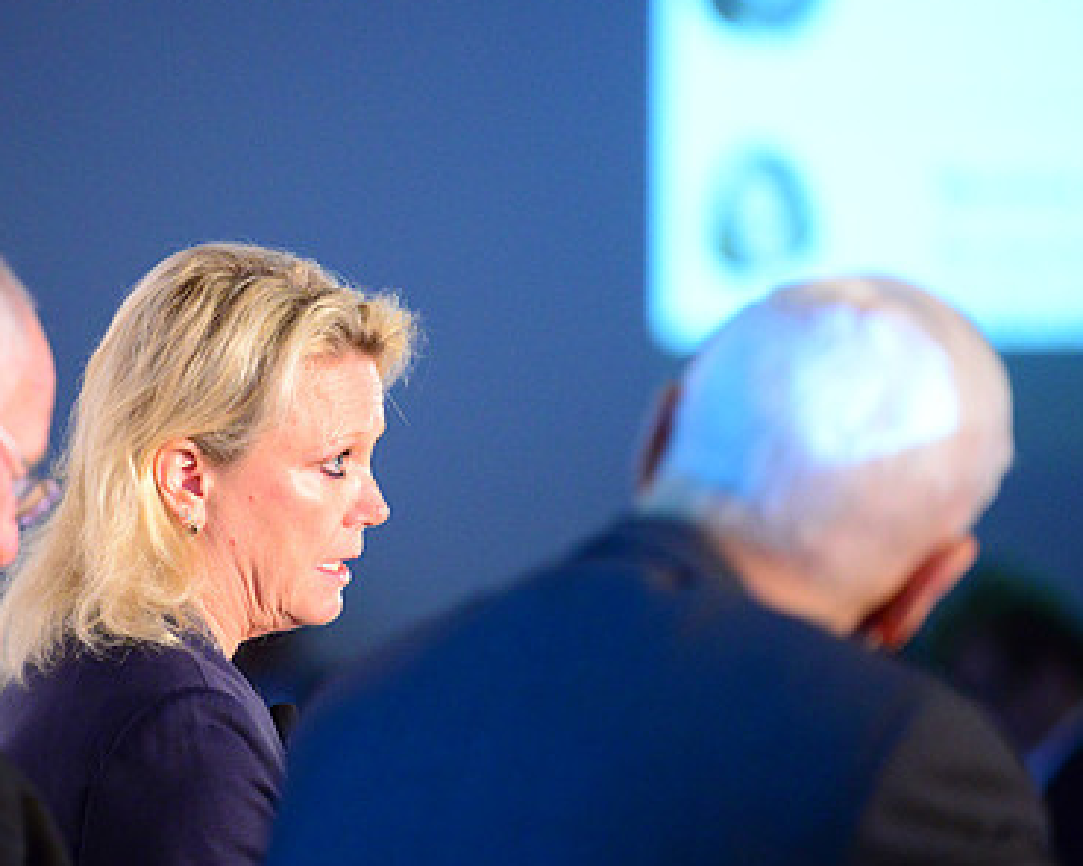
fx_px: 9453
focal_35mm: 295
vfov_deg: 5.2
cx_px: 255
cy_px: 477
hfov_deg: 6.6
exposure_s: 1/200
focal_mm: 200
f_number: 2.8
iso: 6400
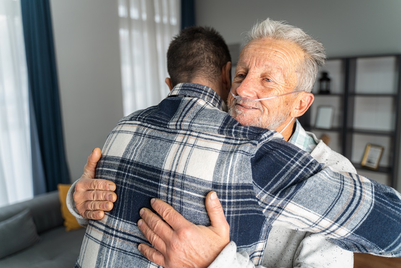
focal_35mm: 28
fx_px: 312
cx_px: 200
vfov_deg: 46.4
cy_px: 134
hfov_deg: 65.5
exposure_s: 1/125
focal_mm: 28
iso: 400
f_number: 2.8
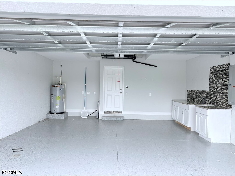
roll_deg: -0.6
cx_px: 118
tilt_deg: +0.3
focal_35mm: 26
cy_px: 88
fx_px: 177
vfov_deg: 53.1
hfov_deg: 67.3
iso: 50
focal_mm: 5.96
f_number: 1.6
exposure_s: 1/121
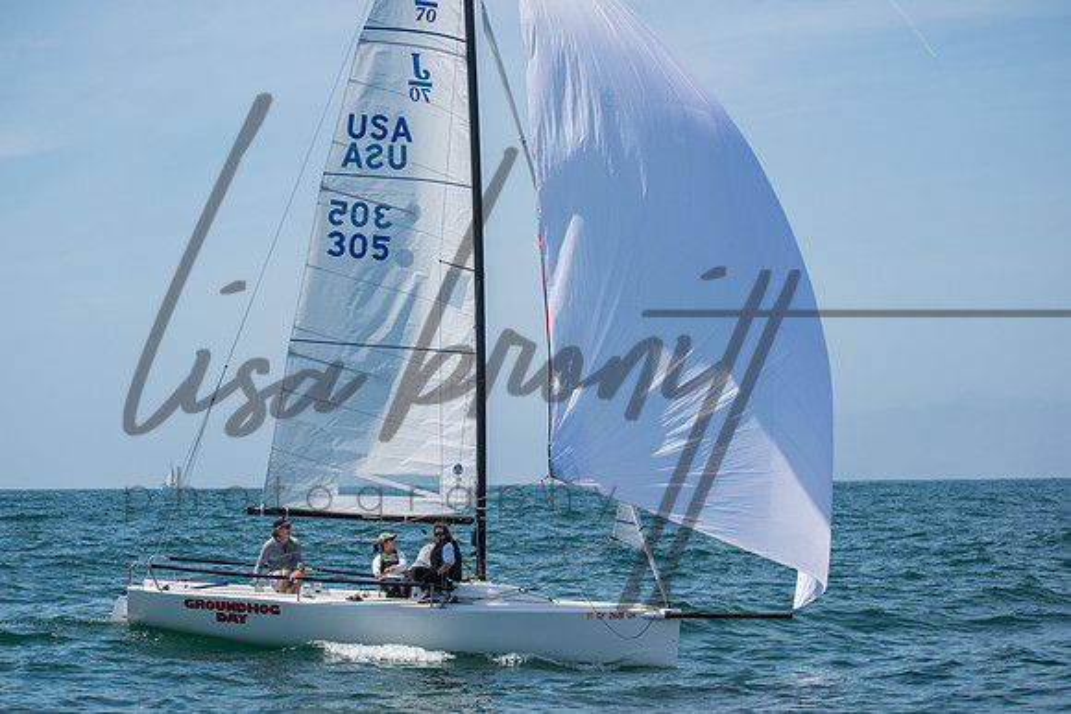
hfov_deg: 19.5
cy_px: 357
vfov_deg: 13.0
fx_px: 3124
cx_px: 536
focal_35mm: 105
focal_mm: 70
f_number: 6.3
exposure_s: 1/1000
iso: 200
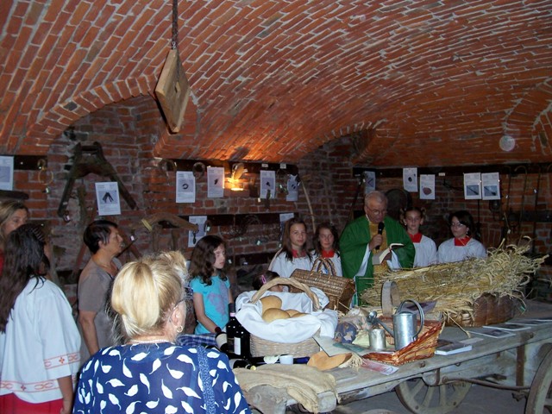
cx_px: 276
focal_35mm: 34
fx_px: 542
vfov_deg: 41.8
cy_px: 207
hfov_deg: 54.0
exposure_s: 1/60
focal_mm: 5.6
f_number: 2.7
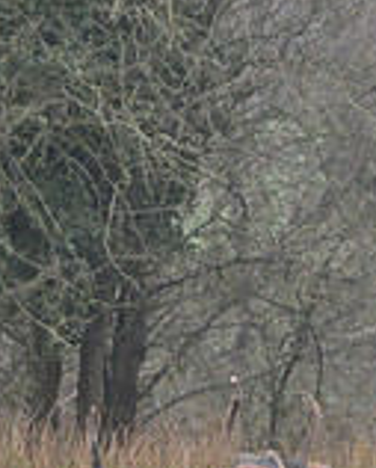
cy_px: 302
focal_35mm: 687
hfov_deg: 2.3
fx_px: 9529
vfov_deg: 2.8
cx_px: 782
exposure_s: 1/800
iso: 1600
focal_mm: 200
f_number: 2.8
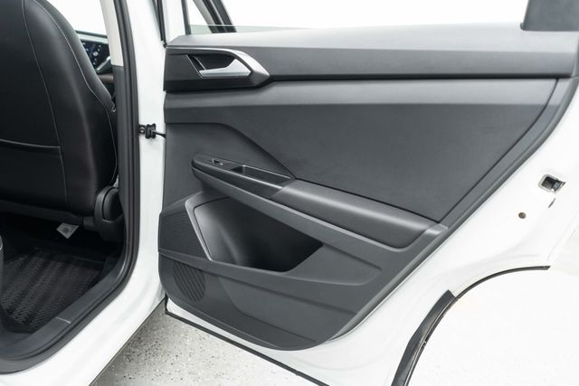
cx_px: 290
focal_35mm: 28
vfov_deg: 46.4
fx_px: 450
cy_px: 193
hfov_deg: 65.5
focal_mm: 28
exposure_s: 1/40
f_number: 3.2
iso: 800
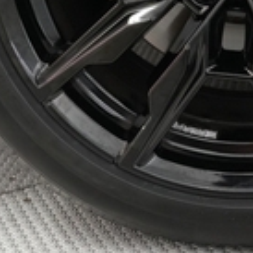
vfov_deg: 16.7
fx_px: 819
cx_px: 246
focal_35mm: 99
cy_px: -59
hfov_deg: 17.2
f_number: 2.8
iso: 6400
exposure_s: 1/160
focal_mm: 25
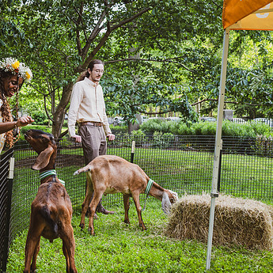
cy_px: 147
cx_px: 59
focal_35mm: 50
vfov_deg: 34.0
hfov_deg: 33.2
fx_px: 446
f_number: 4
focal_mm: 35
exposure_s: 1/500
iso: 800
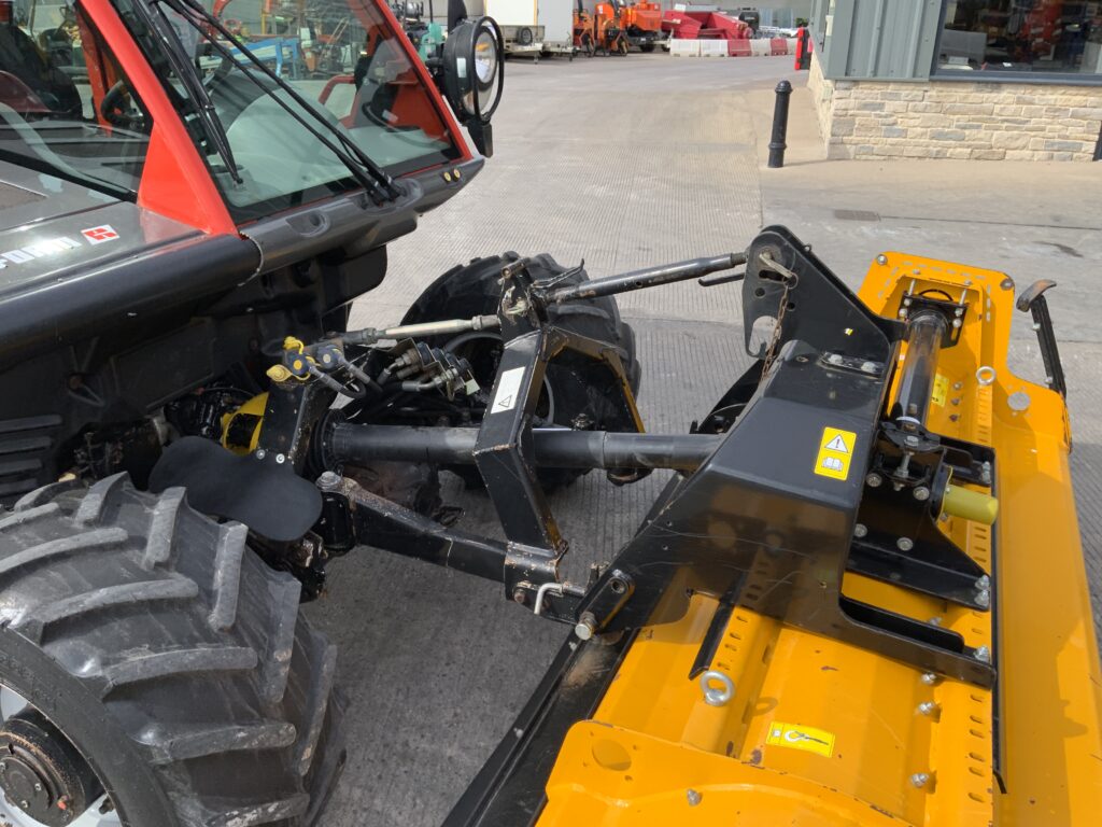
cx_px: 551
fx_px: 923
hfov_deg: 61.7
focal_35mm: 29
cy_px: 414
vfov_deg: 48.2
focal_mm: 3
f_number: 1.8
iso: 16
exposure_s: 1/869
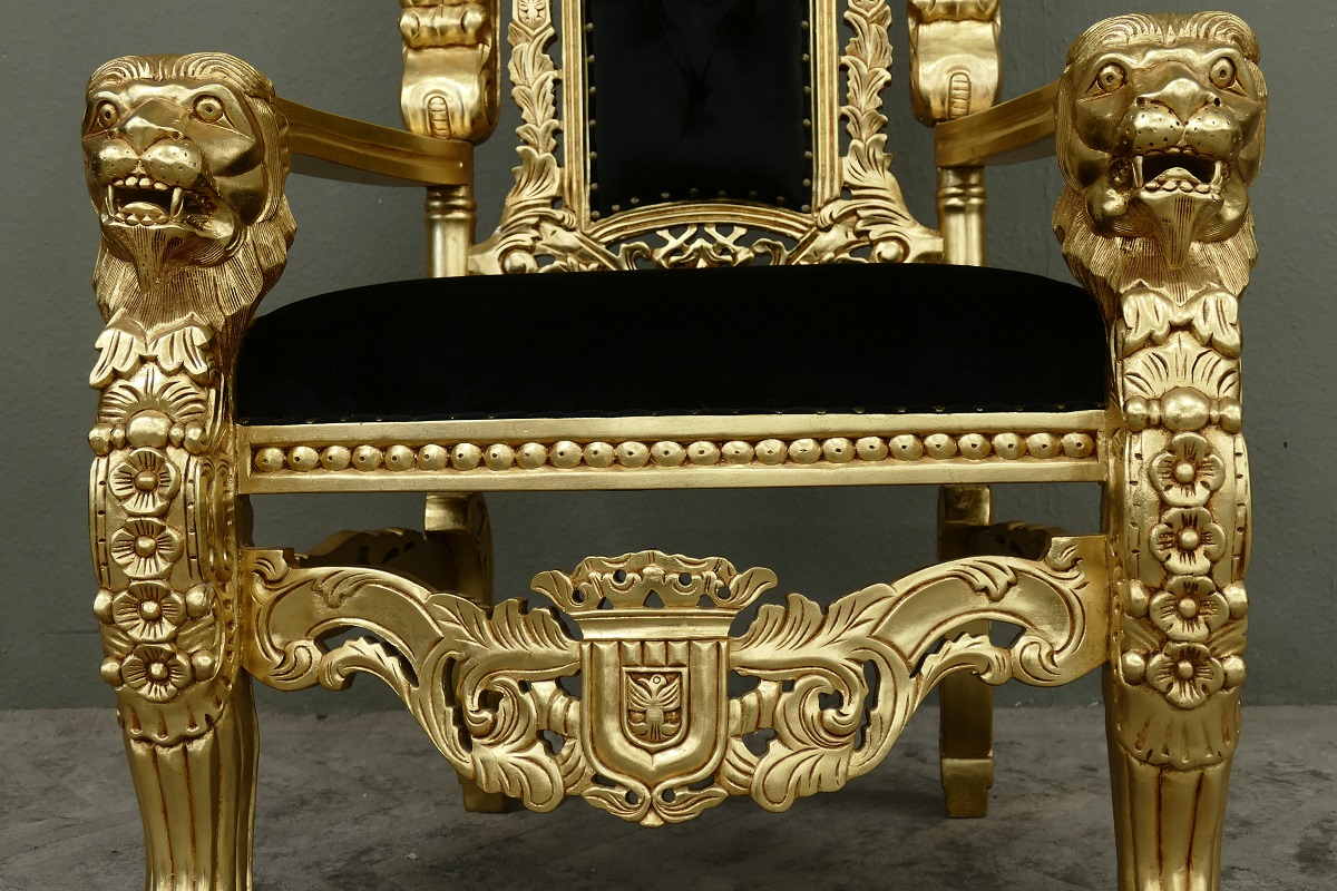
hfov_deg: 39.6
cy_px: 446
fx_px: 1857
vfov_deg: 27.0
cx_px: 668
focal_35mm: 50
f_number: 3.3
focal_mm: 18.17
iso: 125
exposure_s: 1/6
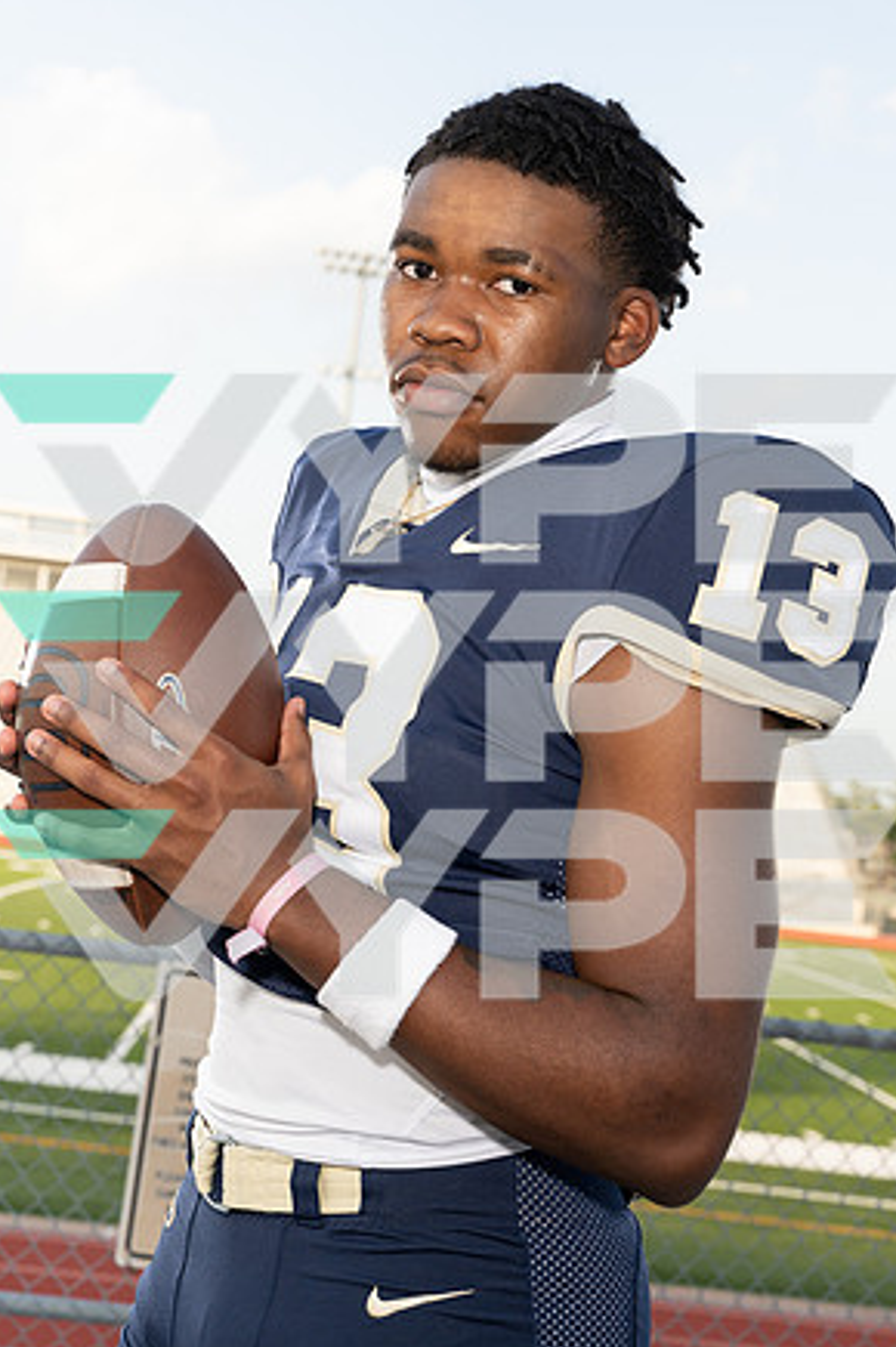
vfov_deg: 31.9
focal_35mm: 63
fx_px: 2356
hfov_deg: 21.5
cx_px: 451
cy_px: 689
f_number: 8
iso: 400
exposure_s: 1/250
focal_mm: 61
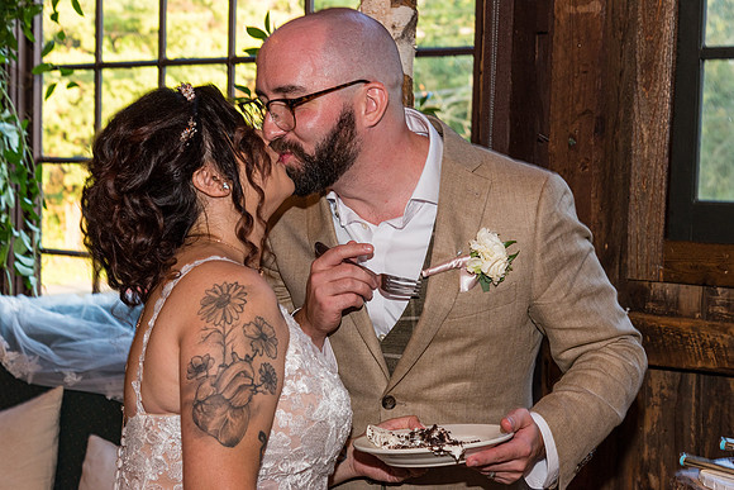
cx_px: 368
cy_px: 245
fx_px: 1331
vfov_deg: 20.9
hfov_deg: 30.8
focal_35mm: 65
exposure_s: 1/60
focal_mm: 65
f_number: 7.1
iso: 800
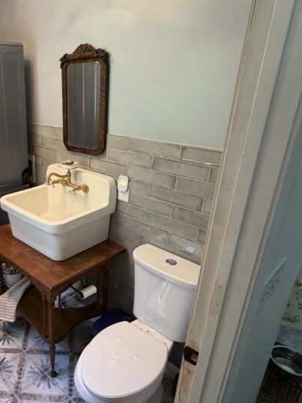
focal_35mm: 27
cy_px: 213
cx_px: 58
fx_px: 314
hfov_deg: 48.3
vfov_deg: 65.3
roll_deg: +0.4
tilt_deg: -22.4
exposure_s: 1/60
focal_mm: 2.22
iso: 250
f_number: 2.2
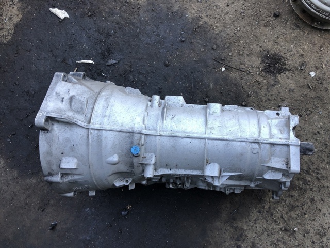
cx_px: 165
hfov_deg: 63.4
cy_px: 124
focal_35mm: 28
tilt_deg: -75.5
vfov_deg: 49.7
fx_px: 267
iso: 64
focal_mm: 4
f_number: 1.8
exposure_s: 1/120
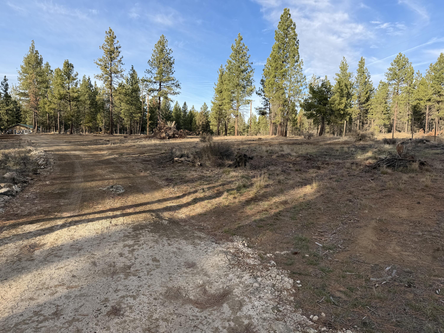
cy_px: 166
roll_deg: -1.7
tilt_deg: -3.4
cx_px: 222
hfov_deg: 71.6
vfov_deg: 56.8
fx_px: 308
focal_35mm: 24
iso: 80
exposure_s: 1/1522
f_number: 1.78
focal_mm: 6.76
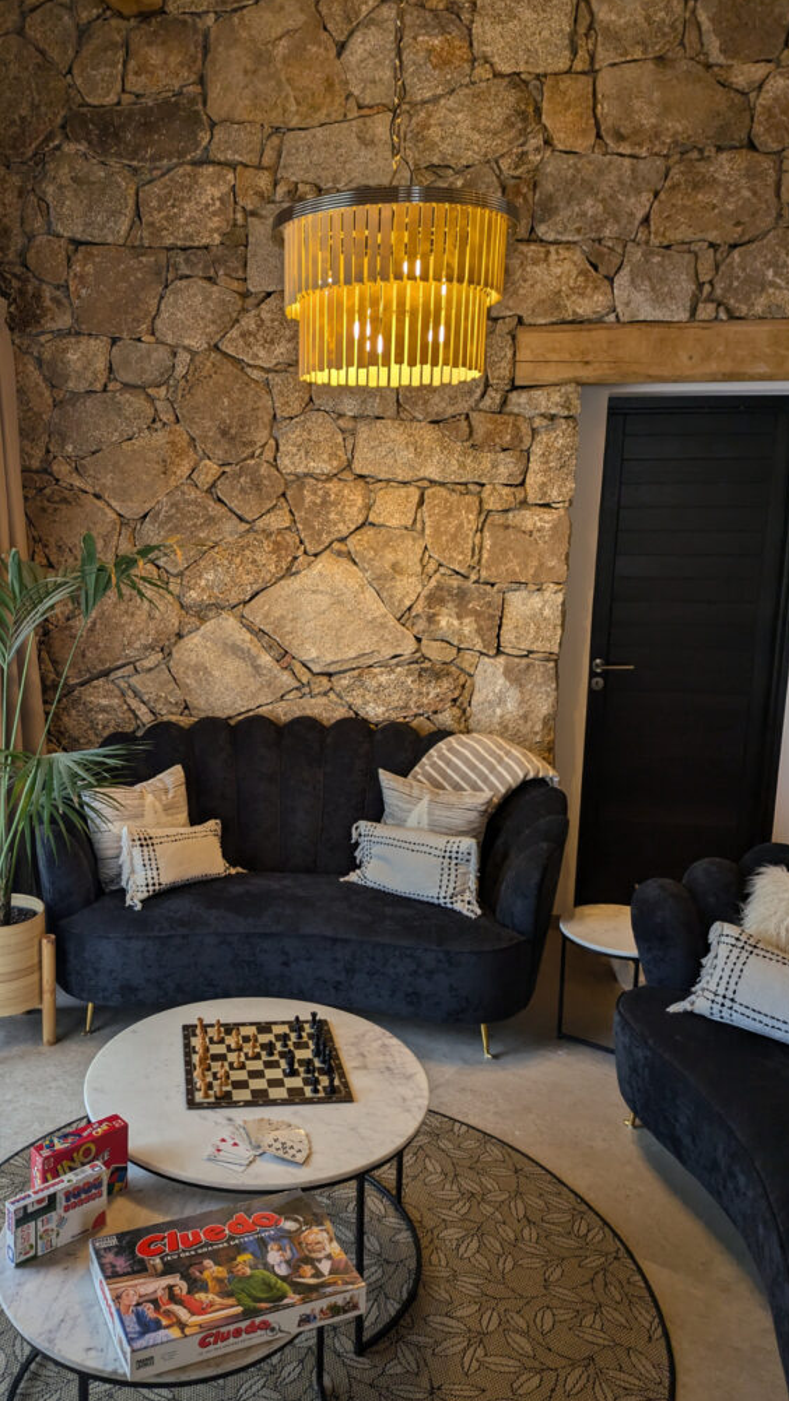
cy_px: 714
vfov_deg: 67.9
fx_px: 1041
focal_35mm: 28
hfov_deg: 41.1
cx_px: 272
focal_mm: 5.4
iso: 41
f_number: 1.9
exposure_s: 1/107
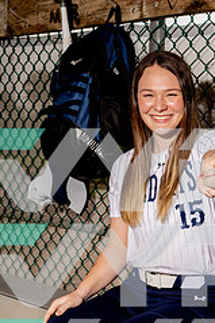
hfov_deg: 20.4
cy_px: 266
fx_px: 592
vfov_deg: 29.7
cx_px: 166
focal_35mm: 66
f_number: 8
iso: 125
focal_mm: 35
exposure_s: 1/250
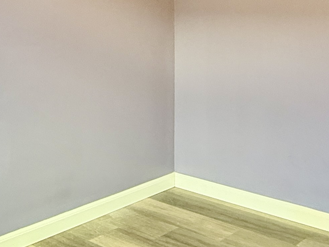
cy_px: 8
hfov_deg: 33.7
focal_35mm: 57
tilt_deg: +0.1
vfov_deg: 24.6
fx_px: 542
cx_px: 188
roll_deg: +0.0
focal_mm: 2.22
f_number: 2.2
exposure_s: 1/120
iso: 320
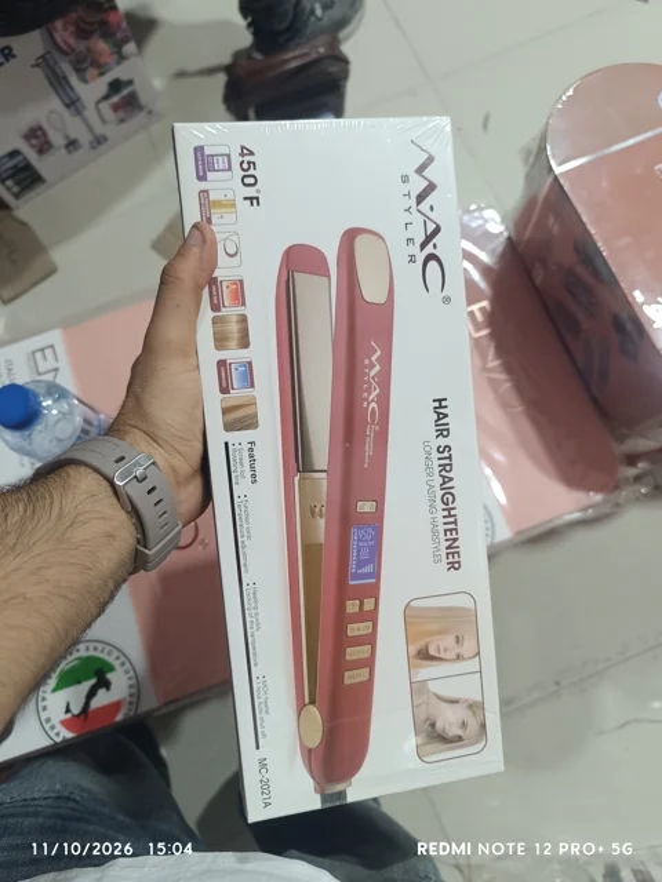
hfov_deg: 56.8
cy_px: 441
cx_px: 331
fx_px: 612
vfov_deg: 71.6
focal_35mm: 24
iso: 1012
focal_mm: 6.14
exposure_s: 1/60
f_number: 1.65
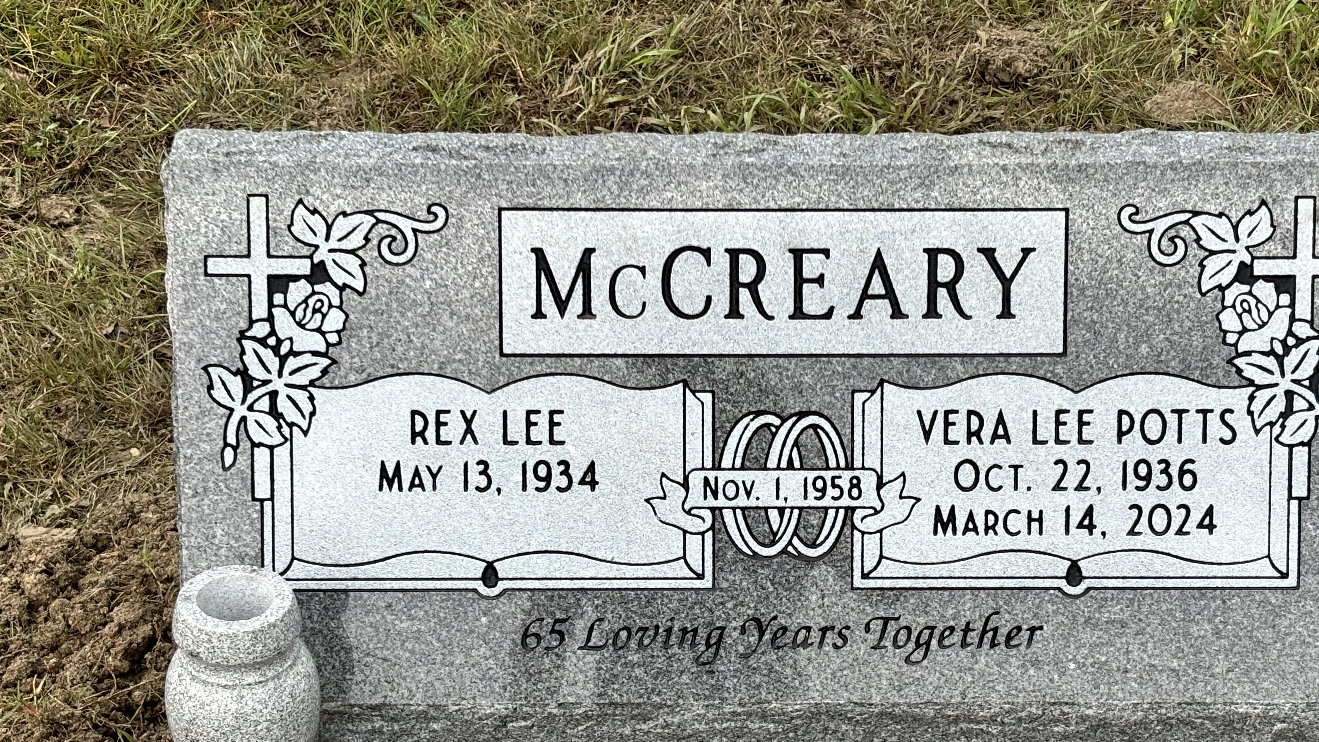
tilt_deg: -35.4
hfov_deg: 29.3
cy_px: 565
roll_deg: +0.2
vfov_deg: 16.7
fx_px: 2518
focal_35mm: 72
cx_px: 744
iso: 32
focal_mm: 5.96
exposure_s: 1/121
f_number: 1.6
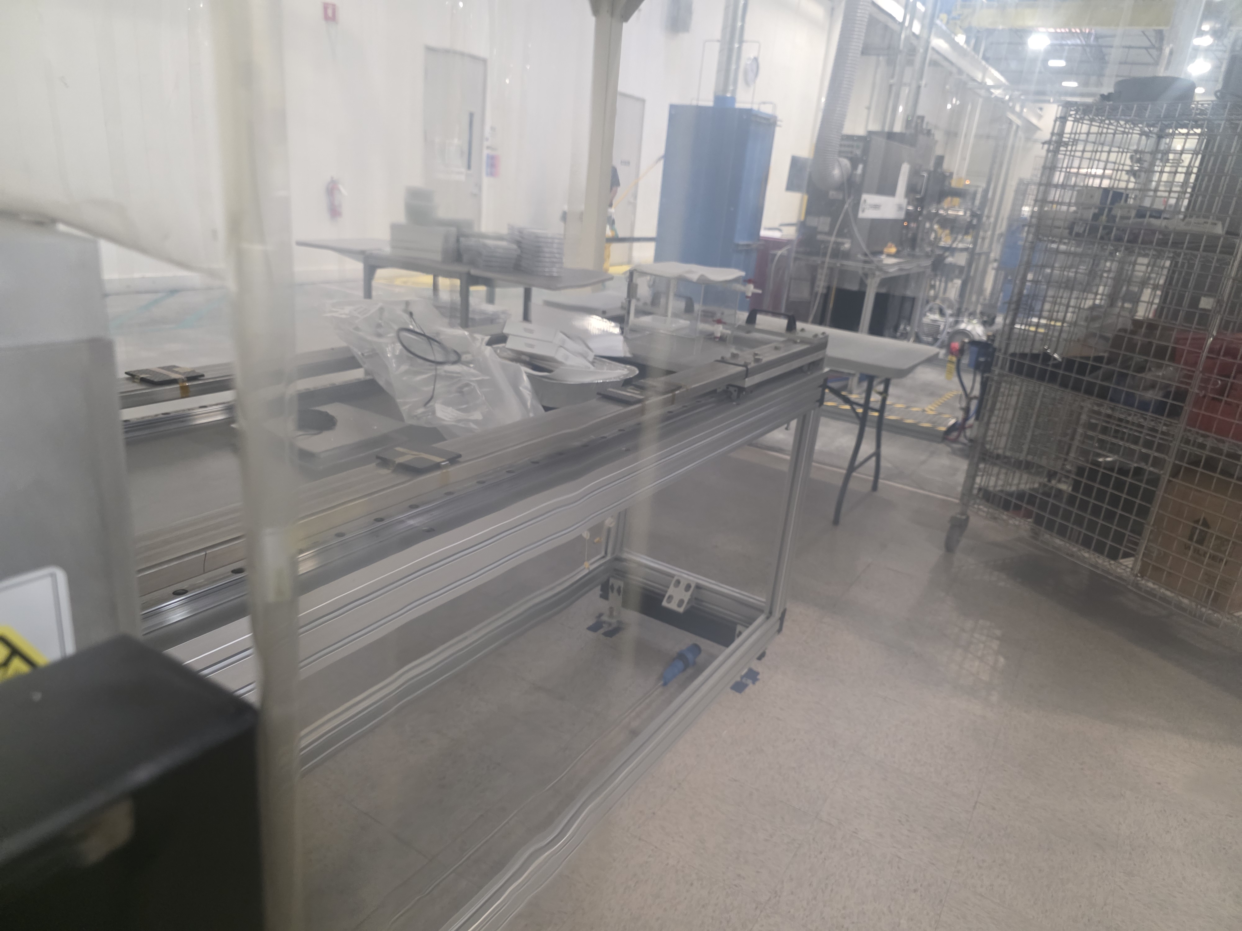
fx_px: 825
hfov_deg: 73.9
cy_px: 466
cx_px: 621
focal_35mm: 23
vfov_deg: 58.9
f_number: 1.7
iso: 1000
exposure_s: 1/120
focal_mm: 6.3
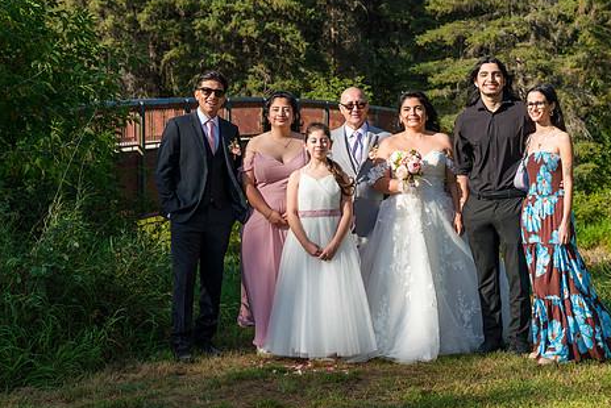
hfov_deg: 26.9
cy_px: 213
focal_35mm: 75
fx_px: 1274
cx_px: 371
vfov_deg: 18.2
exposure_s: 1/640
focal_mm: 60
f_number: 5.6
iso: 250
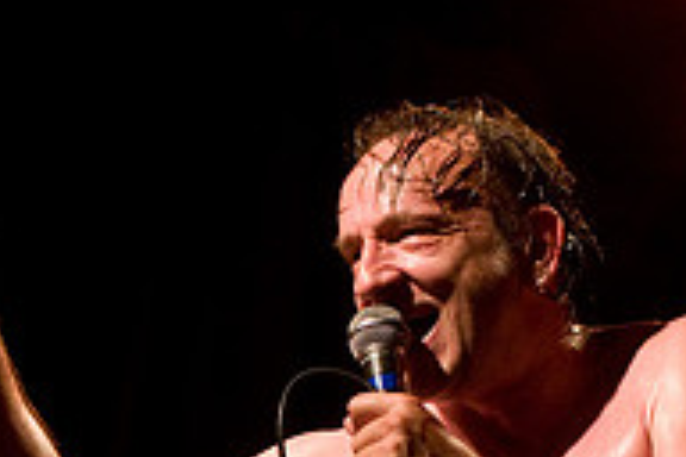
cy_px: 555
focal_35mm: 159
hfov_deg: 12.9
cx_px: 204
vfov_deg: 8.6
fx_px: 3020
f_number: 2.8
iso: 1000
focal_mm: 35
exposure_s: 1/125
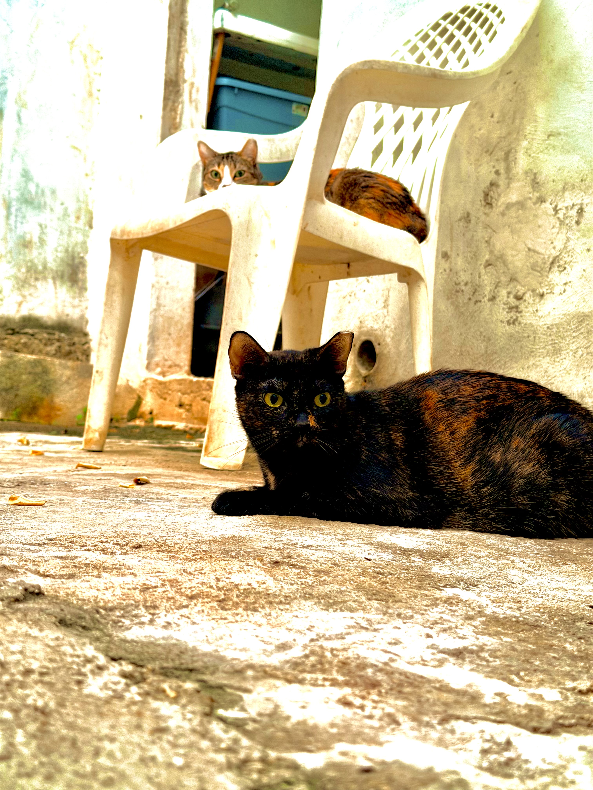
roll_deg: -3.9
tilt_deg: -0.1
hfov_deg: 30.3
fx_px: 1096
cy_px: 395
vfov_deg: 39.7
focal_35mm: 48
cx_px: 296
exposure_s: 1/48
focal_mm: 6.76
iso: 250
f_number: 1.78
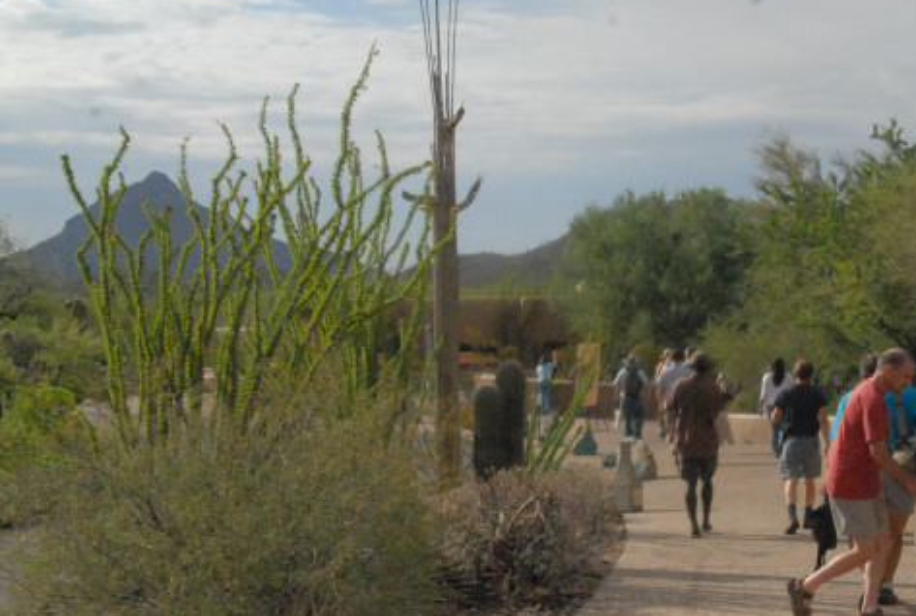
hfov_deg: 28.0
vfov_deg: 19.2
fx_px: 1811
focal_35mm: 71
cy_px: 433
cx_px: 666
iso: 1600
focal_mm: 28
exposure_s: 1/1250
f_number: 18
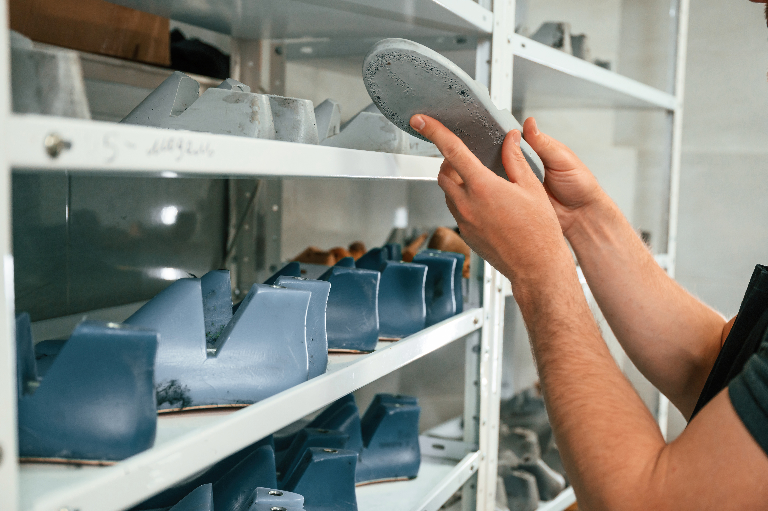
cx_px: 384
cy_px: 256
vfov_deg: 31.1
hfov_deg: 45.5
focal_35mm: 43
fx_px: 917
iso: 1250
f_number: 4
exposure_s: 1/320
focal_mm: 43
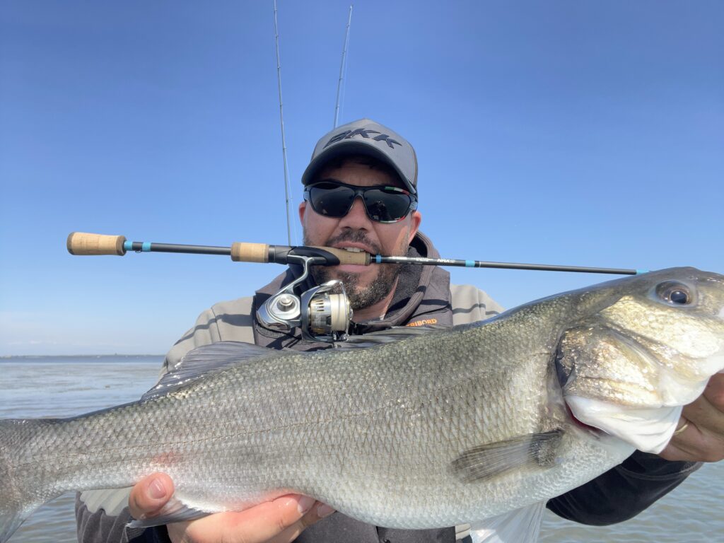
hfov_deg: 73.9
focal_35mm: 23
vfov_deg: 58.9
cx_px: 362
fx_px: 481
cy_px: 272
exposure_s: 1/659
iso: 25
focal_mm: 2.71
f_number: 2.2
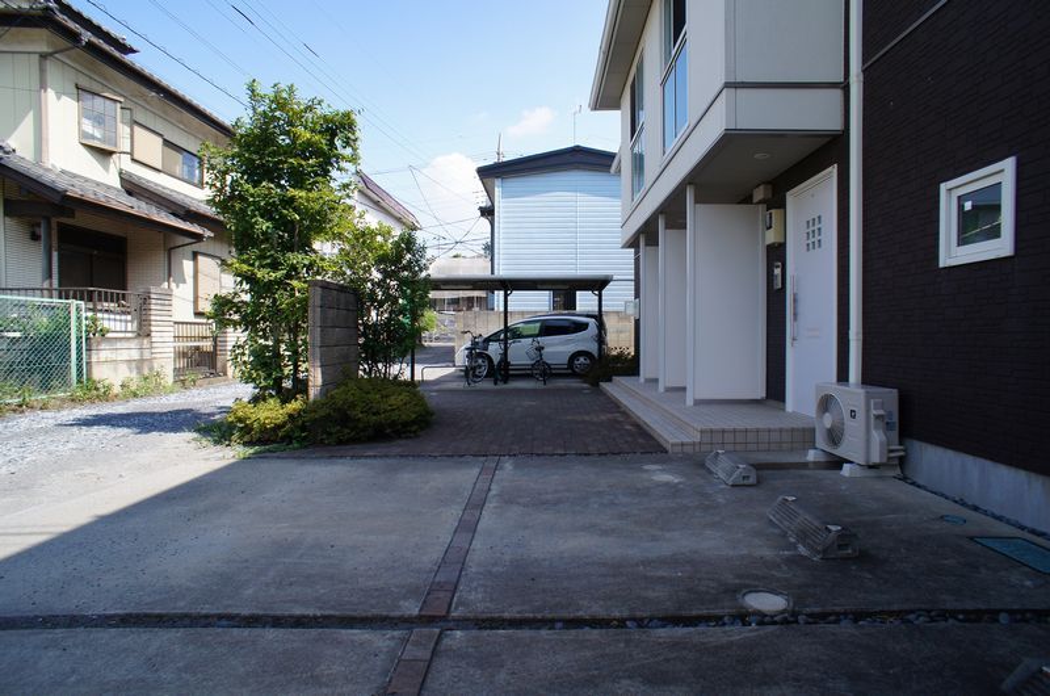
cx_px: 525
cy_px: 348
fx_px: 699
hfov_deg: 73.8
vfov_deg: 52.9
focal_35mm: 24
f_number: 11
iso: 200
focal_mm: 16
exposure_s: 1/100
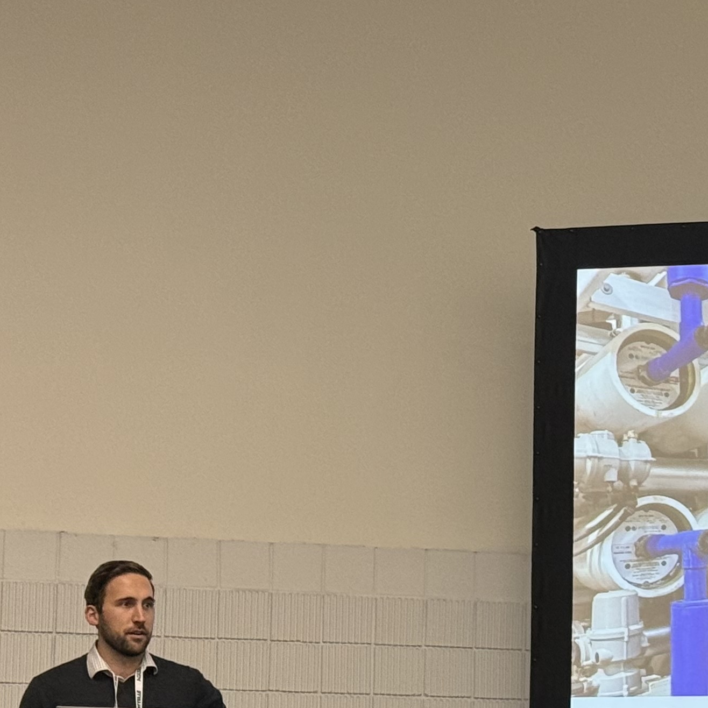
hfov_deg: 13.1
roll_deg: +0.1
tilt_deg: +7.0
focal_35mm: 130
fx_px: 3008
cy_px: 628
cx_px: 803
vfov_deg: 13.3
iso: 125
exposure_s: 1/60
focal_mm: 6.76
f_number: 1.78
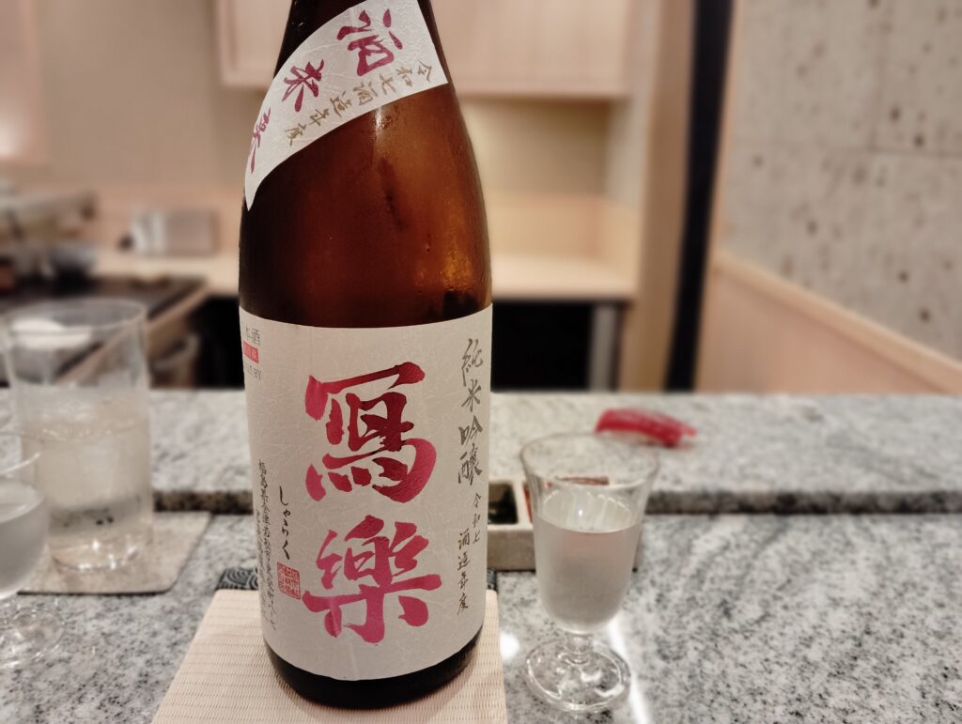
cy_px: 362
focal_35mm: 28
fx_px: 779
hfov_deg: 63.4
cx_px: 481
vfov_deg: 49.9
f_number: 1.8
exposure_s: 1/33.3
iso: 222
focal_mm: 4.22
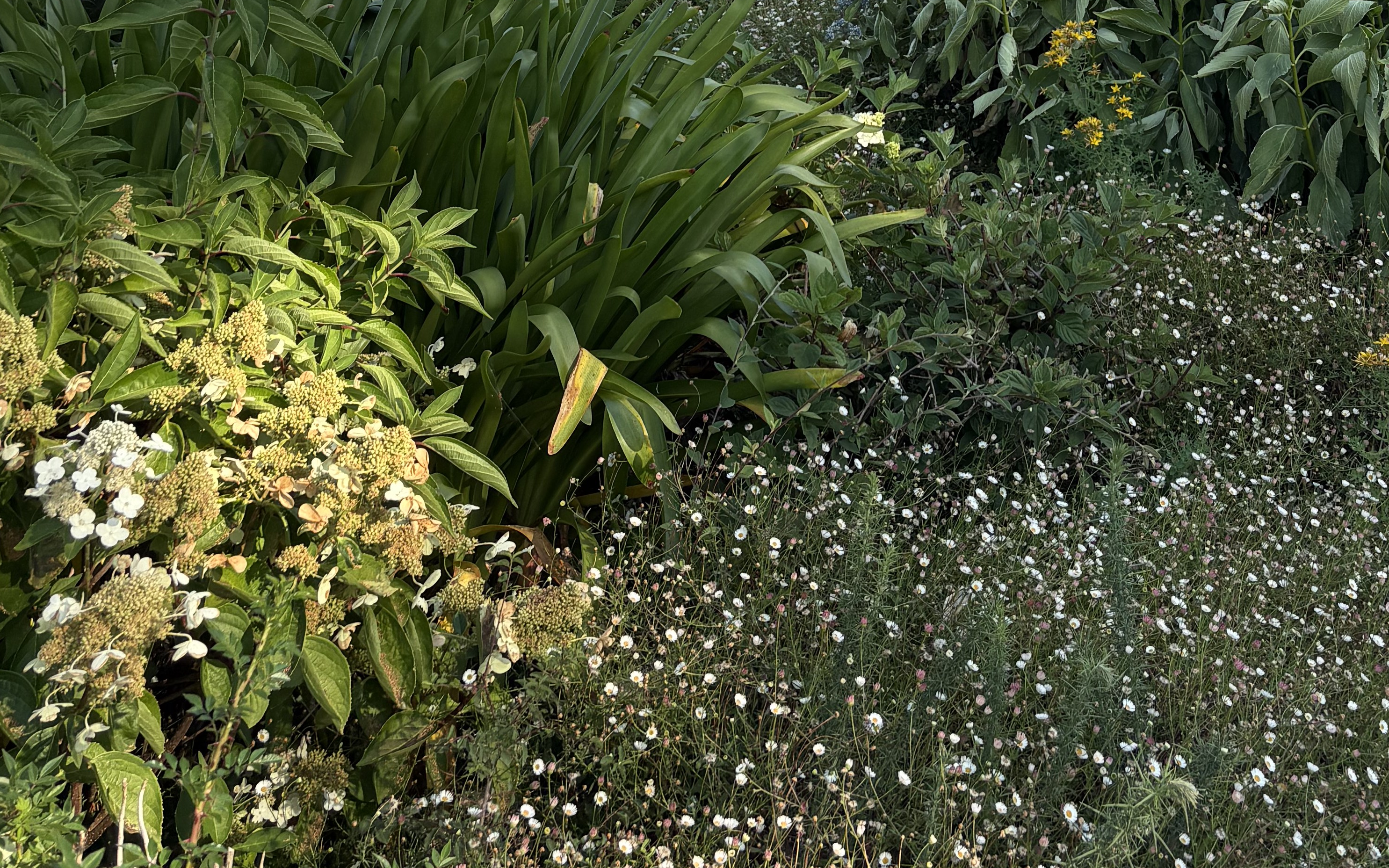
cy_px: -220
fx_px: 2006
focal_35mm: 53
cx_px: 991
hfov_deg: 37.5
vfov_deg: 22.2
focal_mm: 5.96
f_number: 1.6
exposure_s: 1/1239
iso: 50
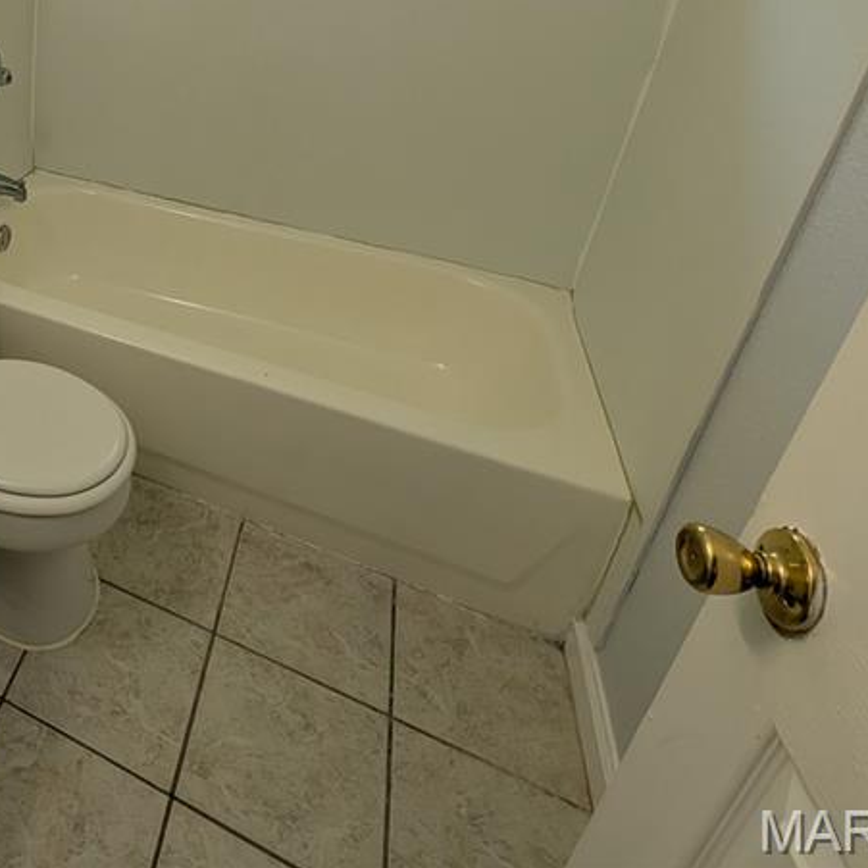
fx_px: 681
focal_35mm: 24
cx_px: -29
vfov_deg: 58.2
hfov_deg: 50.4
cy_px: 133
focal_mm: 2.02
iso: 57
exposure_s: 1/142
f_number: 1.7
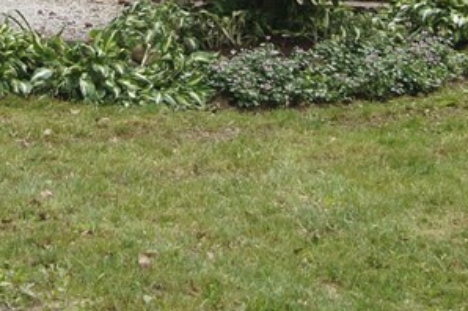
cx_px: 144
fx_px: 1987
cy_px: -121
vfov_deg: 8.8
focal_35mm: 153
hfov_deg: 13.4
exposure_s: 1/100
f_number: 5
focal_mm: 28
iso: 100
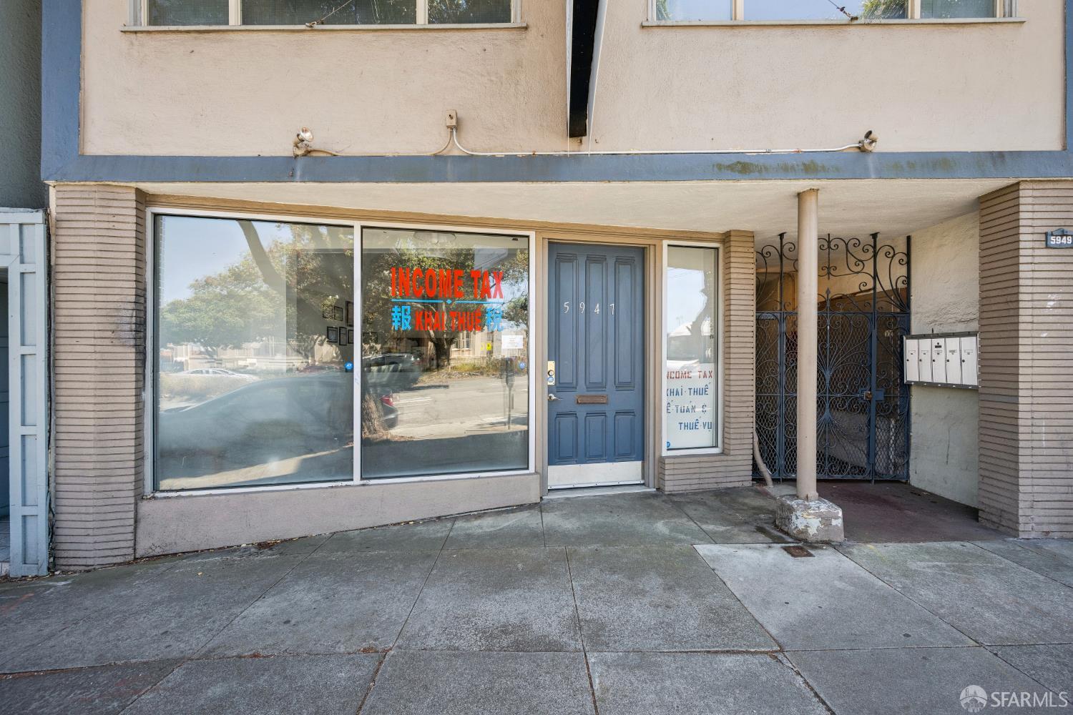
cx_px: 536
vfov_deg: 81.2
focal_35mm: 14
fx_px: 417
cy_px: 358
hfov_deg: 104.3
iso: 400
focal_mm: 14
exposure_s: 1/80
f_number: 8
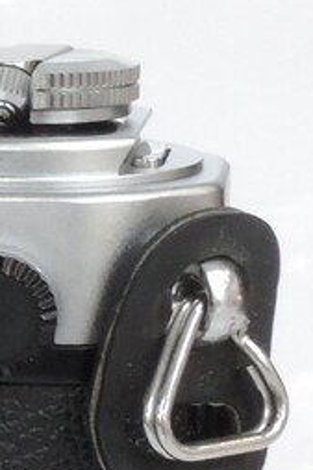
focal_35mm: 246
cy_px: 381
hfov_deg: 5.3
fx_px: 3212
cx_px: -582
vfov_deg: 8.4
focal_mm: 10.7
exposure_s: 1/15
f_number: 8
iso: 800
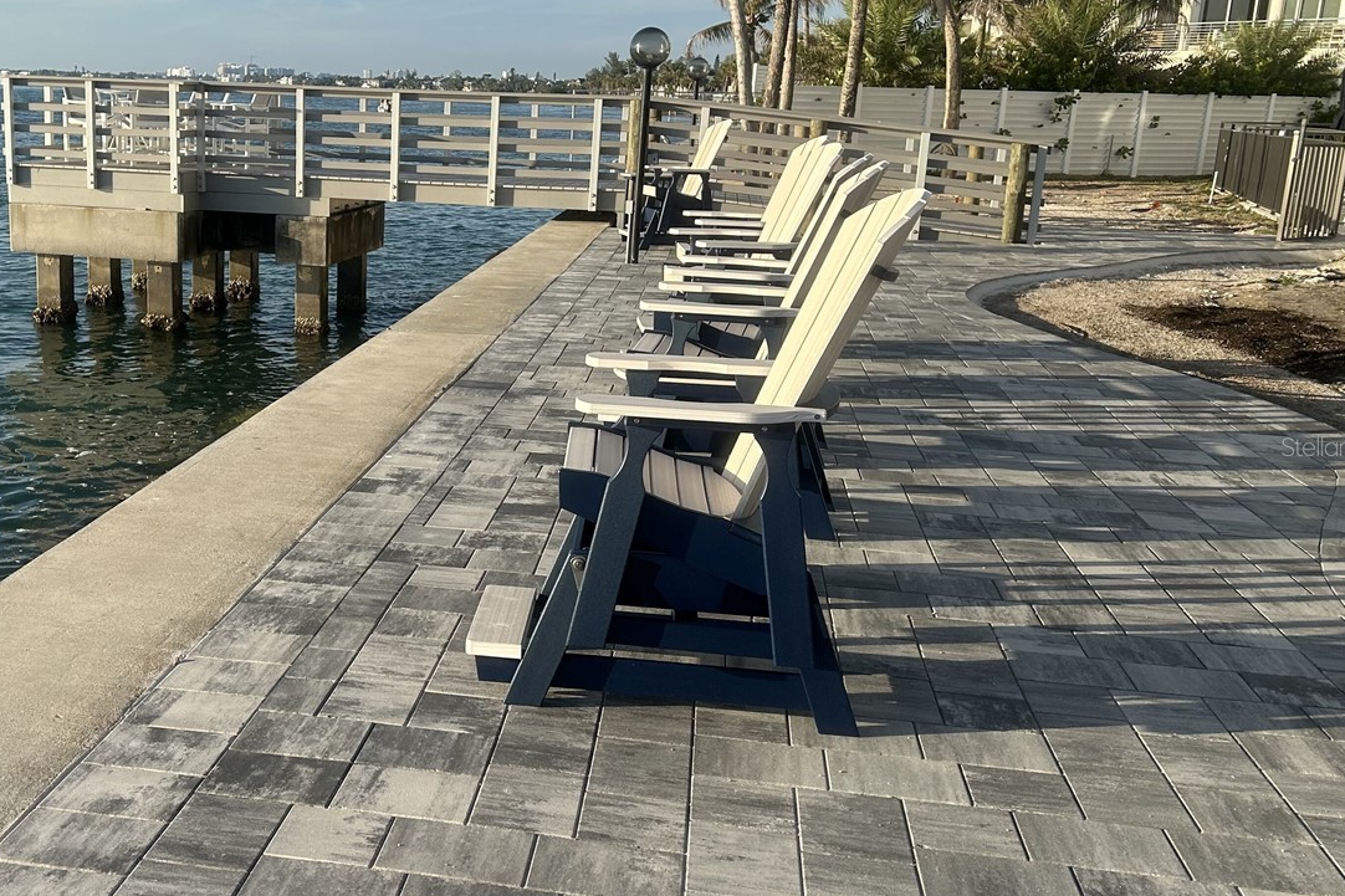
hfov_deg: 47.3
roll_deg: -1.4
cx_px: 404
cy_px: 446
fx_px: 1494
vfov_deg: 33.4
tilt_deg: -13.7
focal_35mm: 40
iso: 50
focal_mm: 5.7
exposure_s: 1/2632
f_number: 1.5
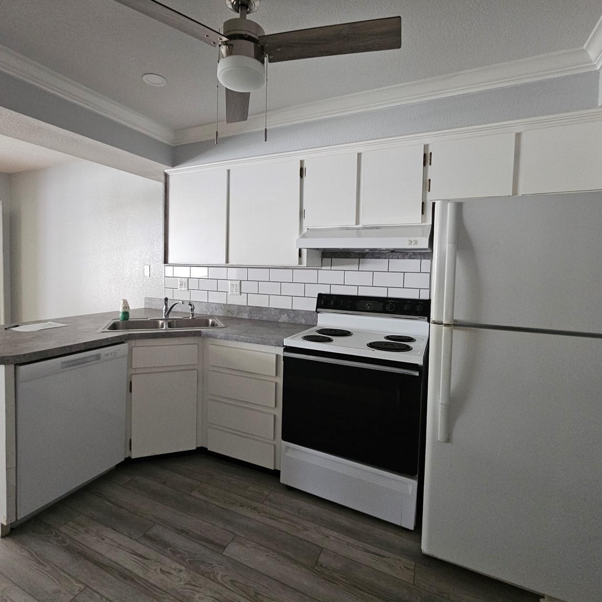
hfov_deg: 87.3
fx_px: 315
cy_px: 288
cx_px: 277
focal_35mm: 16
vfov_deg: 87.4
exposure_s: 1/30
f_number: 2.2
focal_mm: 2.2
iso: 500
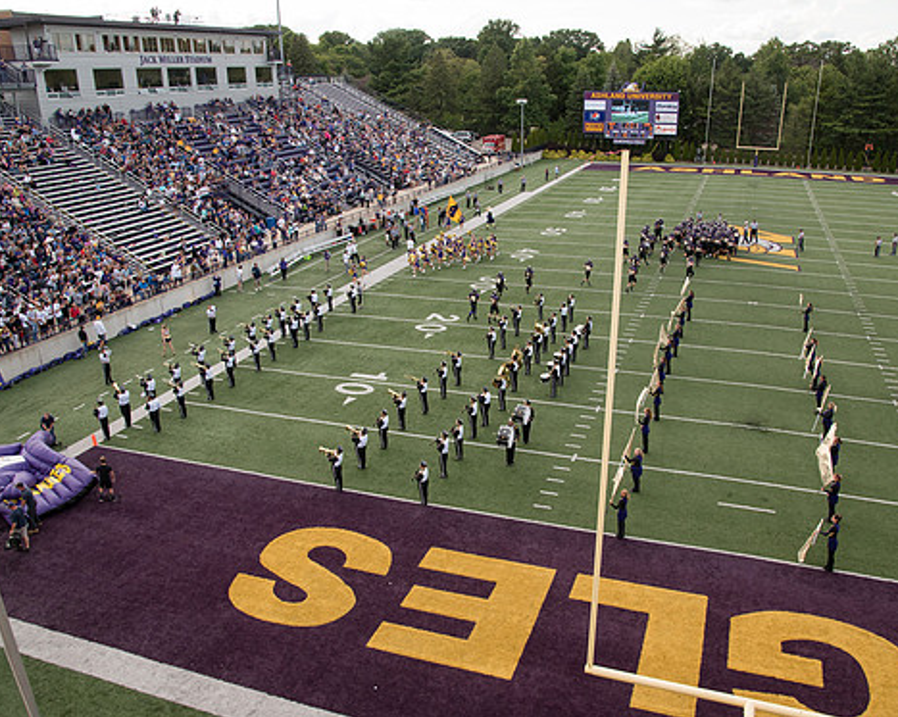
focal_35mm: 28
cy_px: 366
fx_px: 744
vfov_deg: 51.5
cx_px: 485
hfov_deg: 62.2
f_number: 6.3
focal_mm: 24
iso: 640
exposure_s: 1/640
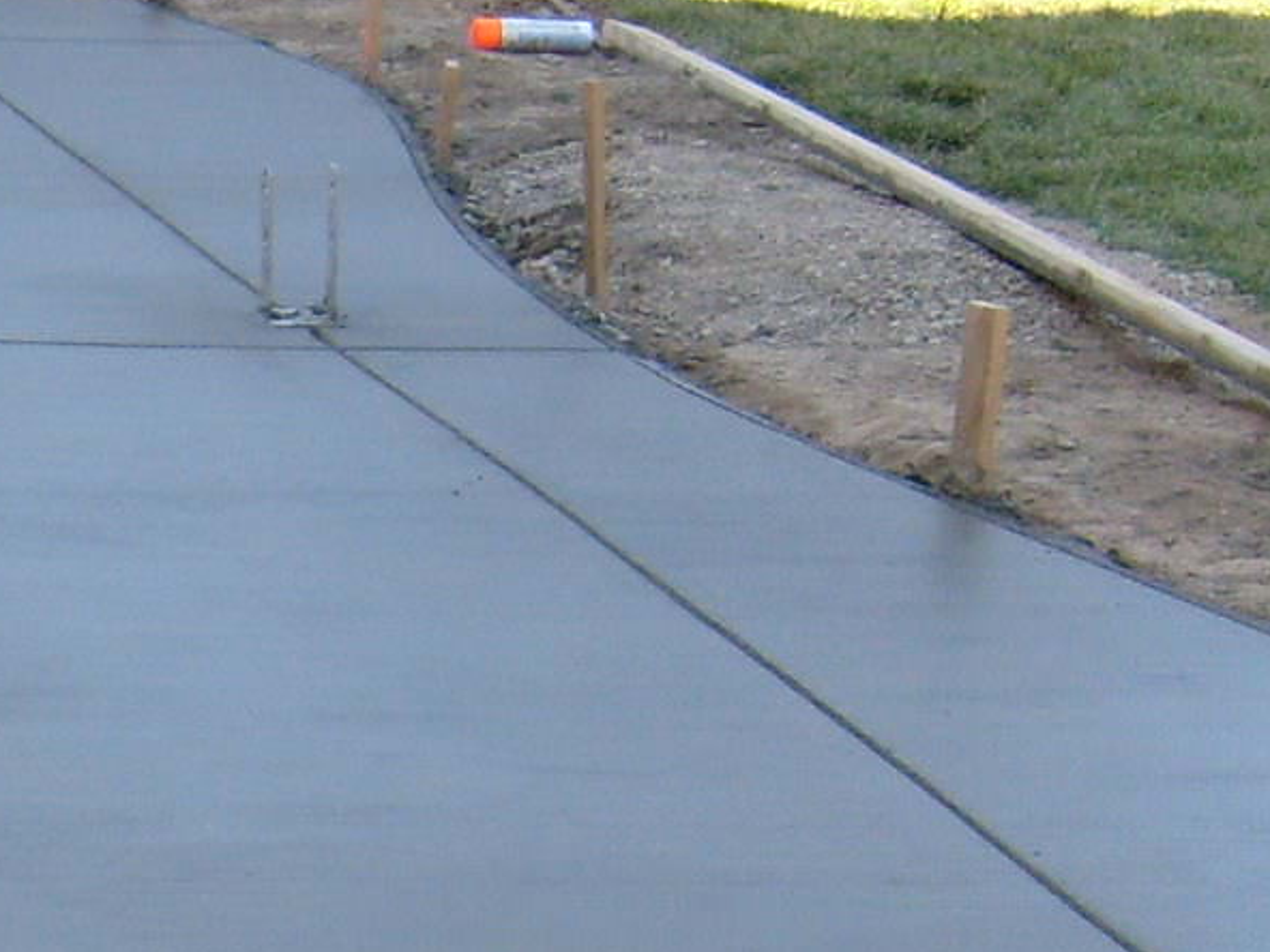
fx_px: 4439
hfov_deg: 14.9
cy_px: 860
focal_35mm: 121
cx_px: -751
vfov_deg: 12.2
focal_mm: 5.8
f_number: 2.8
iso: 80
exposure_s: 1/250
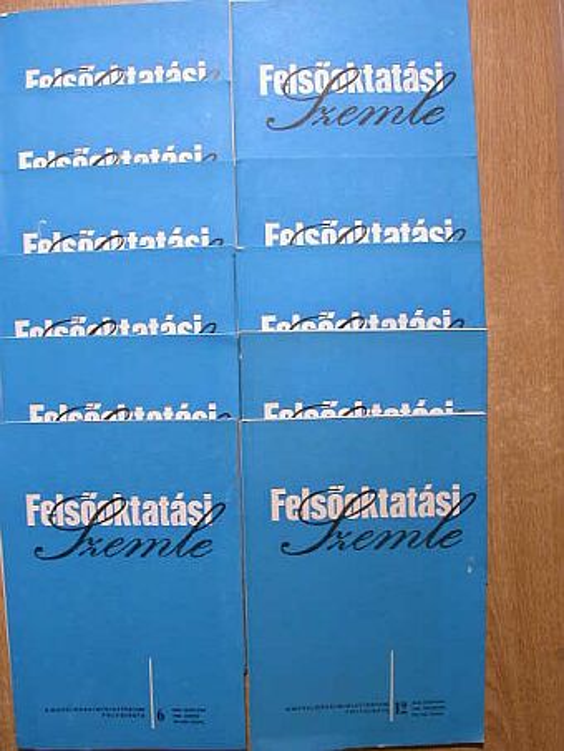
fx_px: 825
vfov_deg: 49.0
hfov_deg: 37.7
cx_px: 282
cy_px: 376
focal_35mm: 38
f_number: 3.7
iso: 100
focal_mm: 7.85
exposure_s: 1/71.9
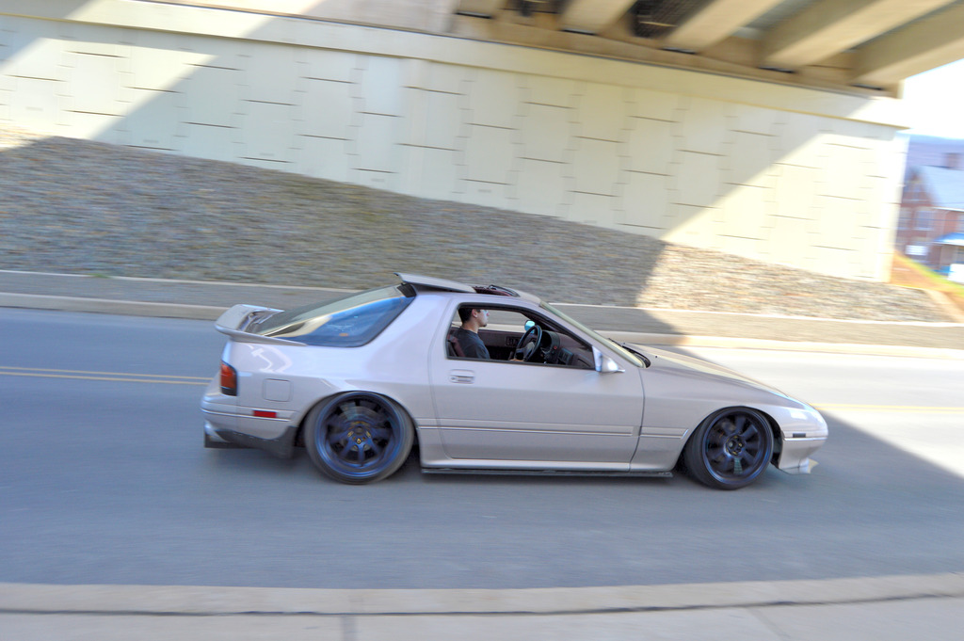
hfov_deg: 67.4
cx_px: 482
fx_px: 722
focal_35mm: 27
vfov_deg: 47.9
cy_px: 320
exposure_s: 1/80
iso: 100
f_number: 8
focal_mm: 18
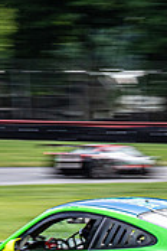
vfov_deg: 4.9
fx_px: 2943
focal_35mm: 423
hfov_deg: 3.2
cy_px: 214
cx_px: -1
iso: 200
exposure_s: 1/125
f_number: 10
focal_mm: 61
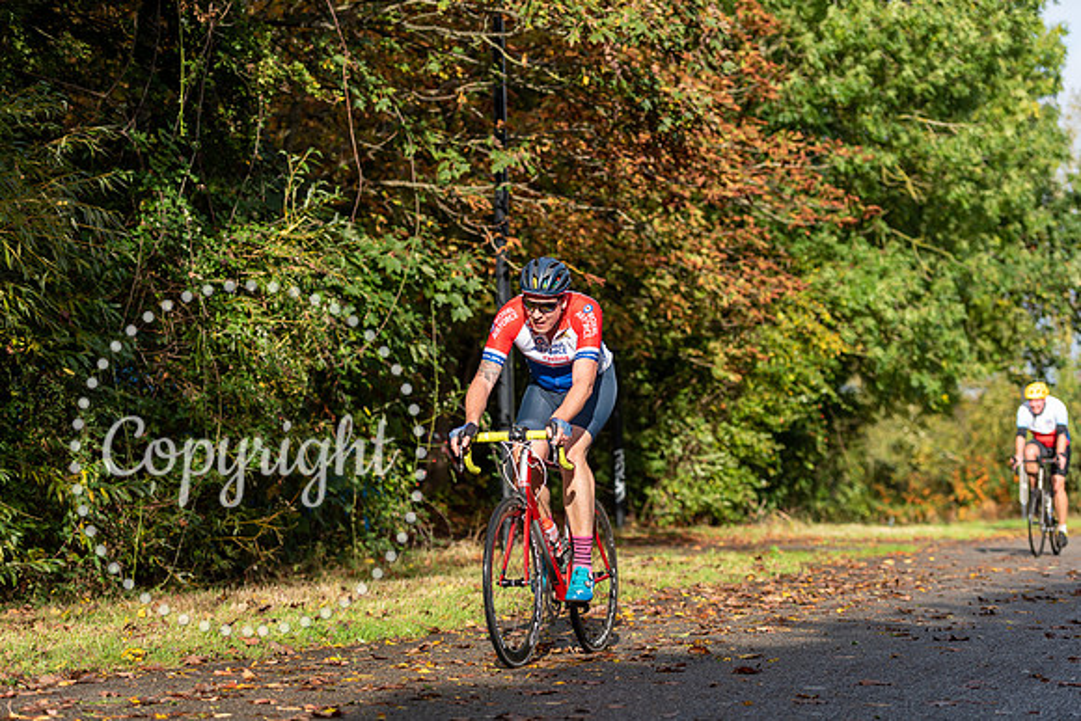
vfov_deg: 15.9
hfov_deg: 23.6
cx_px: 540
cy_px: 360
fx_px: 2583
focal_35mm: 86
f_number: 3.2
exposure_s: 1/1600
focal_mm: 86
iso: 200
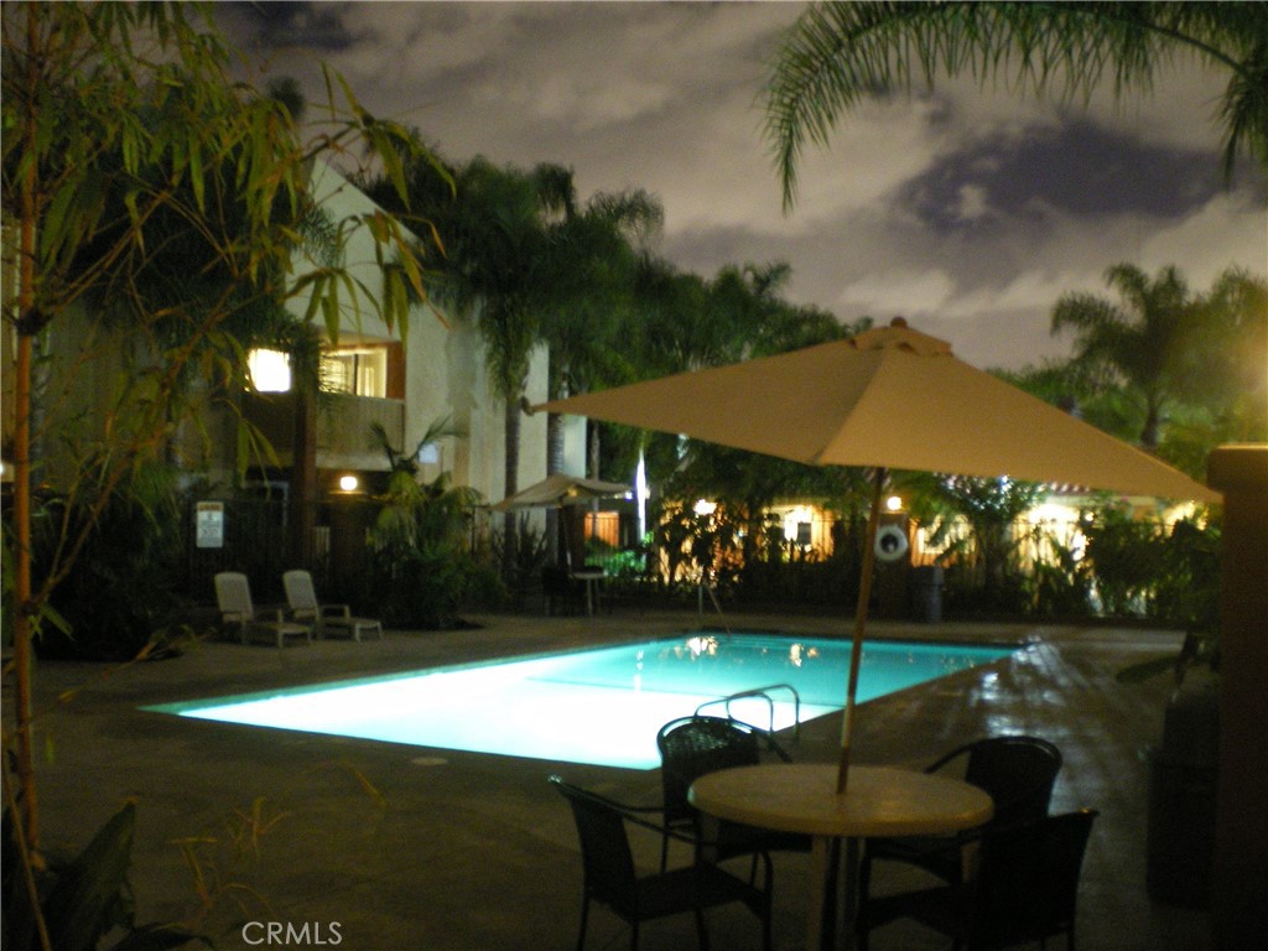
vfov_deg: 37.7
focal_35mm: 38
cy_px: 476
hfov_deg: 49.0
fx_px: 1392
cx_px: 634
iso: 400
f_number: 3.1
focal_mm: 6.3
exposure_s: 3
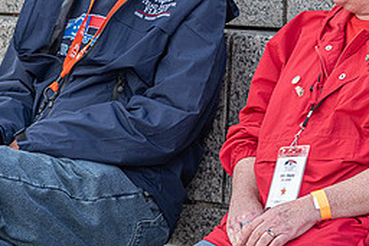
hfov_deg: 6.3
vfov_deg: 4.2
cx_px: 126
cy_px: 40
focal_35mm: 329
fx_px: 3374
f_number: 5
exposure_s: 1/400
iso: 500
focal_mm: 120
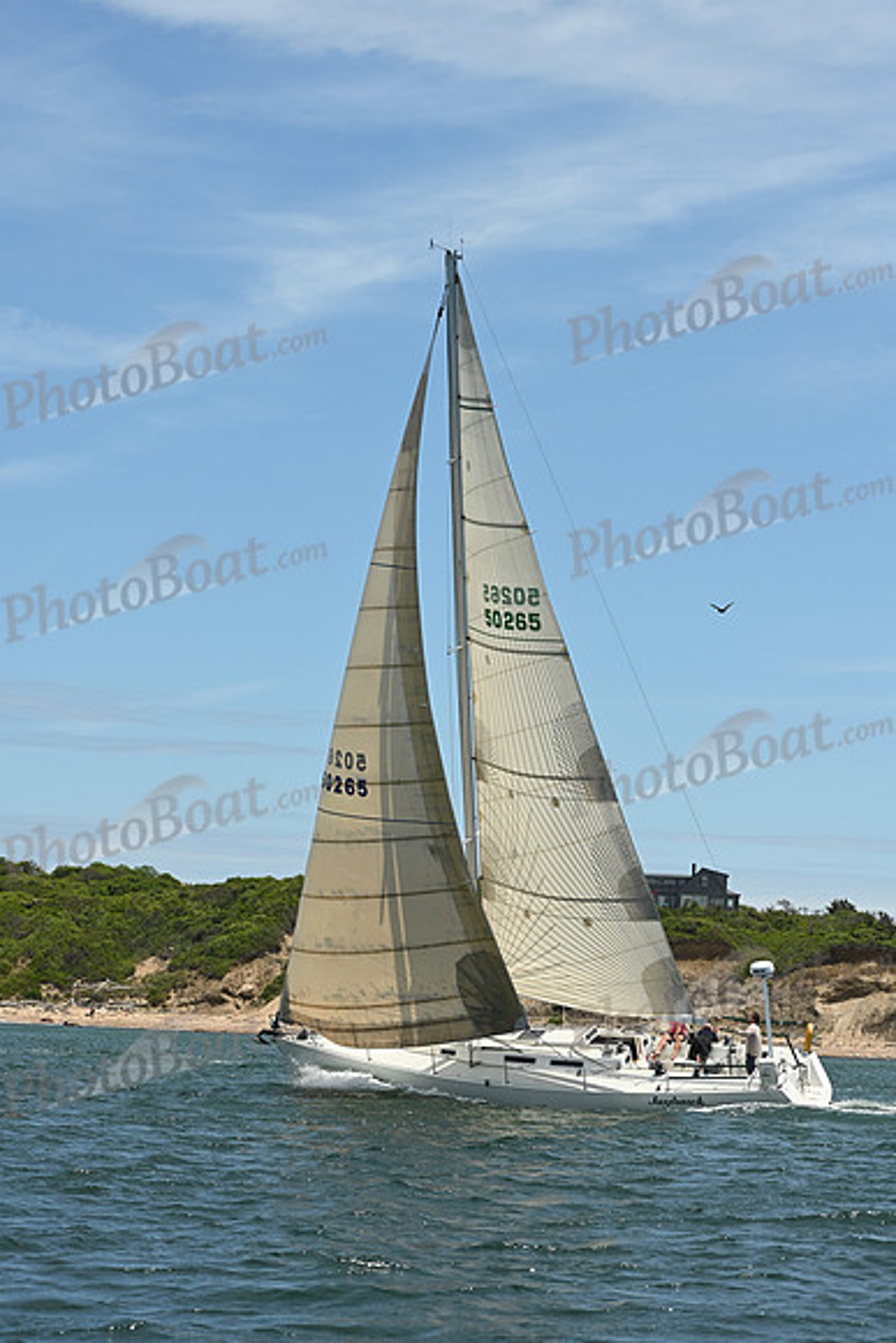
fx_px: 3432
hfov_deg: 14.9
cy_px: 672
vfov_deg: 22.1
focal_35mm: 92
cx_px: 448
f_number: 9
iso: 320
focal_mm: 92
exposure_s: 1/1000
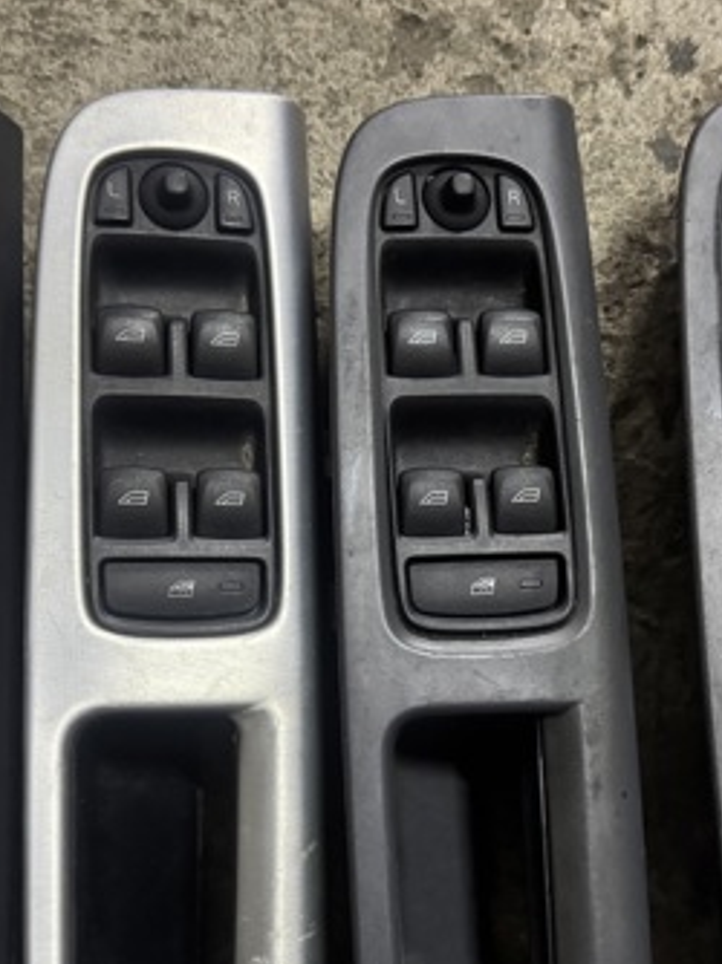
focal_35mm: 46
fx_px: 1281
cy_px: 592
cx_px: 404
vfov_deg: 41.0
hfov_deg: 31.4
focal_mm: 6.76
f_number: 1.78
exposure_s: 1/33
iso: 1000
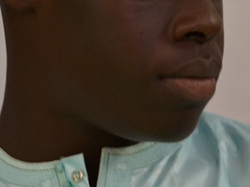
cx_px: 232
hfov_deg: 3.3
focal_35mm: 594
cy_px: -8
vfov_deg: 2.5
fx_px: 4288
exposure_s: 1/50
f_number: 4.2
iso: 640
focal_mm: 122
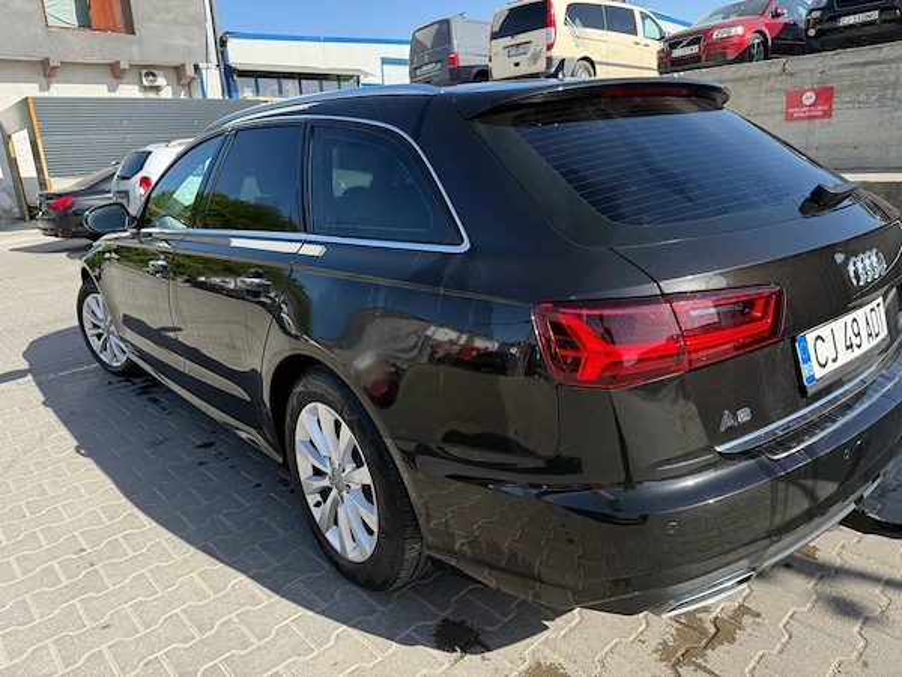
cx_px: 451
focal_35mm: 24
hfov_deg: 71.6
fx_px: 625
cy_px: 338
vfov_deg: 56.8
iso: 100
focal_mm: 6.76
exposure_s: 1/2110
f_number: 1.78
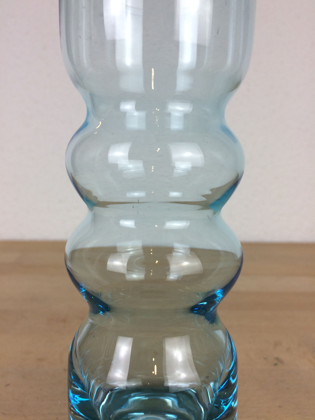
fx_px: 352
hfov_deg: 48.2
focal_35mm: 29
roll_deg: +0.5
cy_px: 210
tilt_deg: -9.7
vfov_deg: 61.7
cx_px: 158
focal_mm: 4.15
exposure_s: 1/100
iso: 40
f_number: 2.2
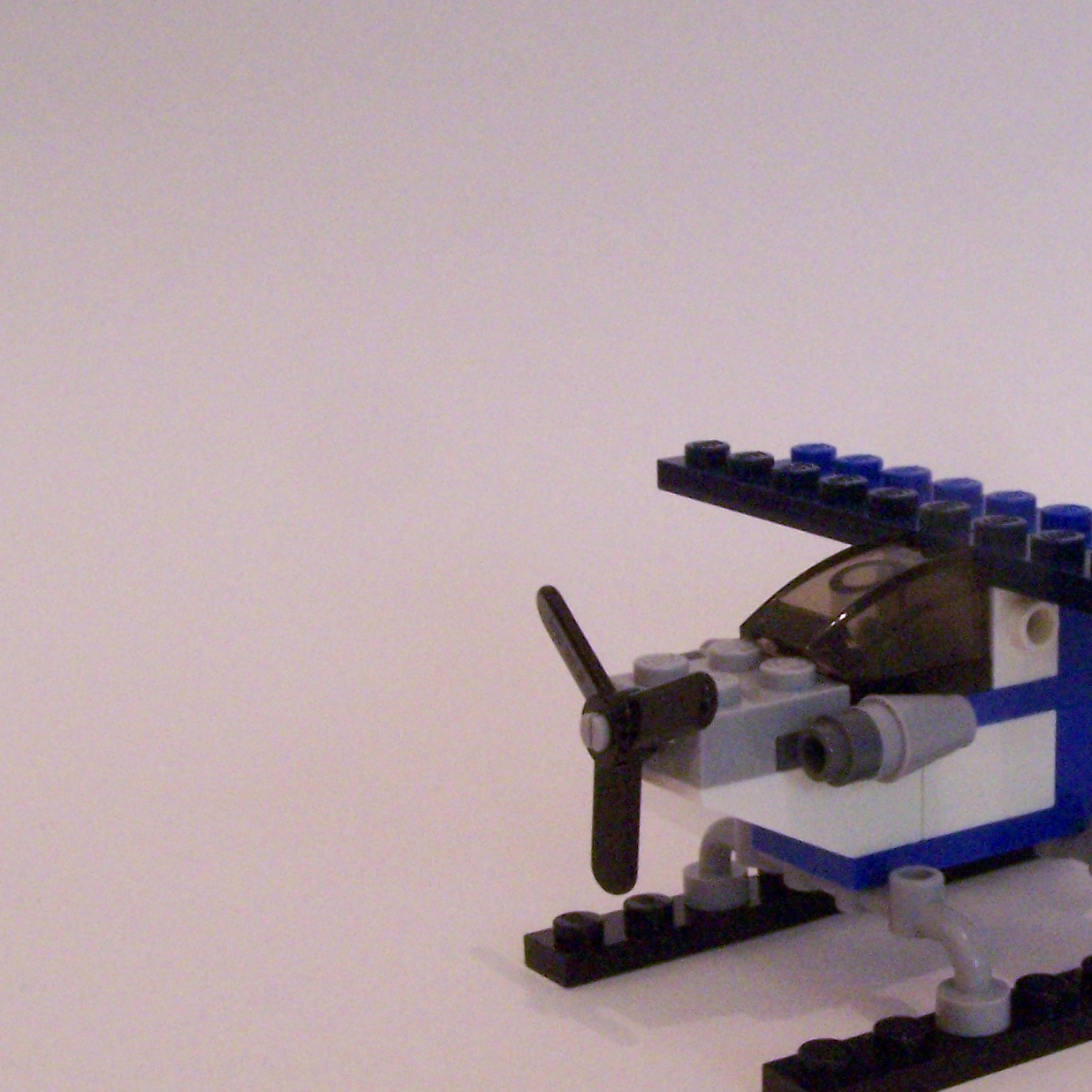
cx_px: 980
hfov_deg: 24.0
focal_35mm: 70
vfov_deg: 24.6
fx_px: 2498
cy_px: 646
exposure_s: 1/8
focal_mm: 6.3
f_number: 7.1
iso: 400
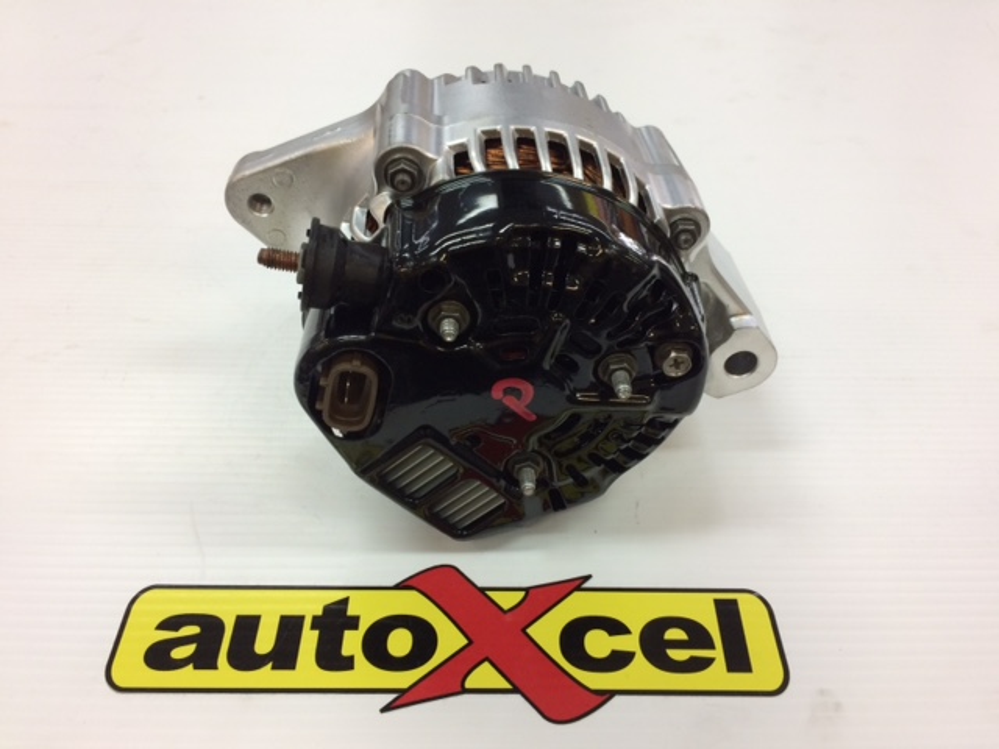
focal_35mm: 29
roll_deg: -2.8
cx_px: 500
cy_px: 374
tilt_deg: -43.2
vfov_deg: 48.2
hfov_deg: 61.7
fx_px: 837
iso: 50
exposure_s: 1/33
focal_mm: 4.15
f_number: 2.2
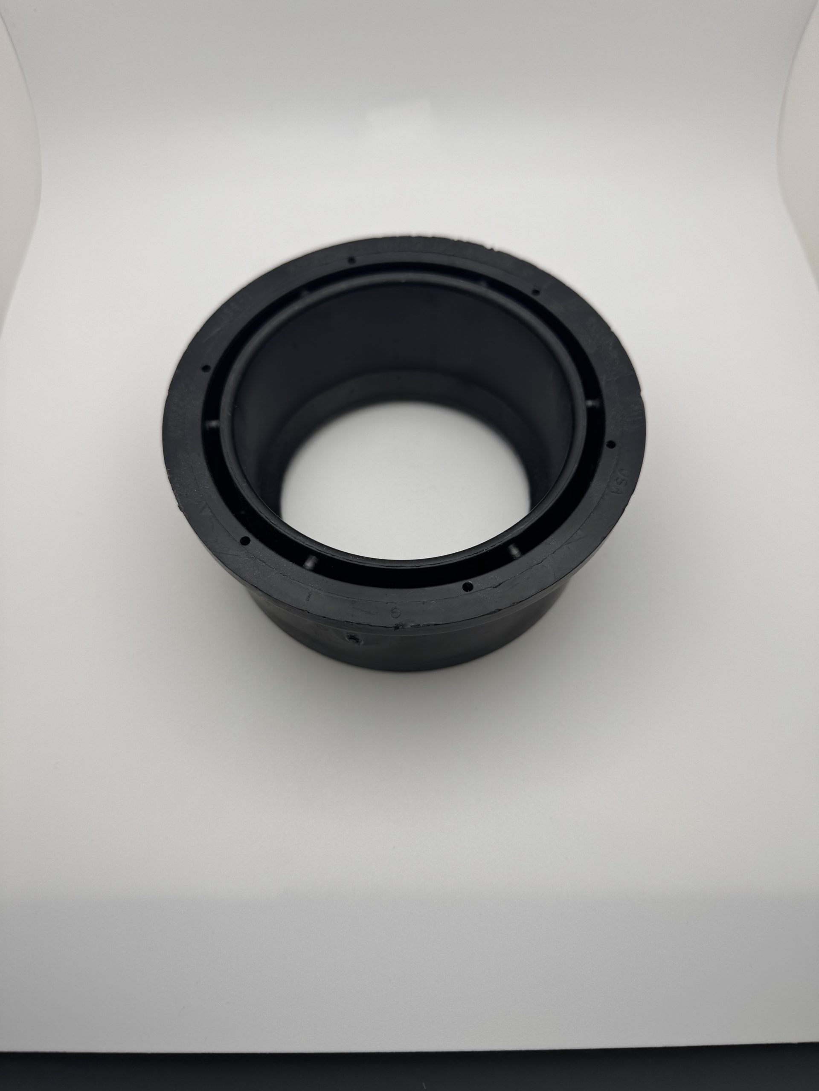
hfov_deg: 56.8
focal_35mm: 24
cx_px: 410
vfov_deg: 71.6
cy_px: 546
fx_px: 757
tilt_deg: -62.8
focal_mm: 6.76
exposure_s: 1/609
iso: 80
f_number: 1.78
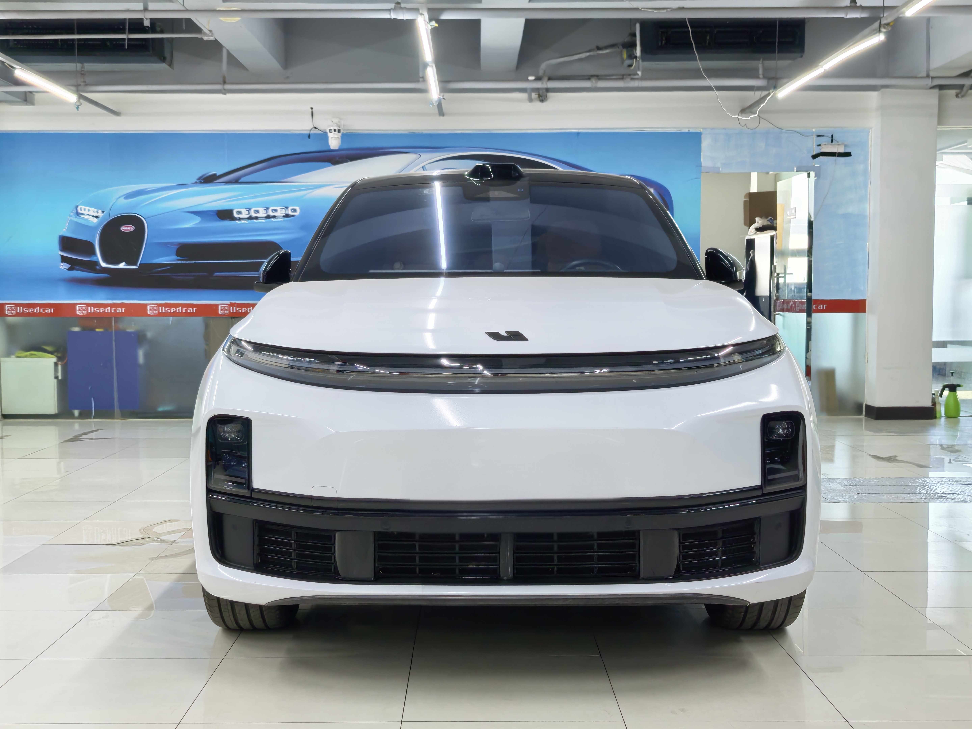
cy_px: 364
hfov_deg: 43.9
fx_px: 1207
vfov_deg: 33.6
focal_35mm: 43
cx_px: 486
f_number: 1.4
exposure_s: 1/131
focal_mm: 5.75
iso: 50
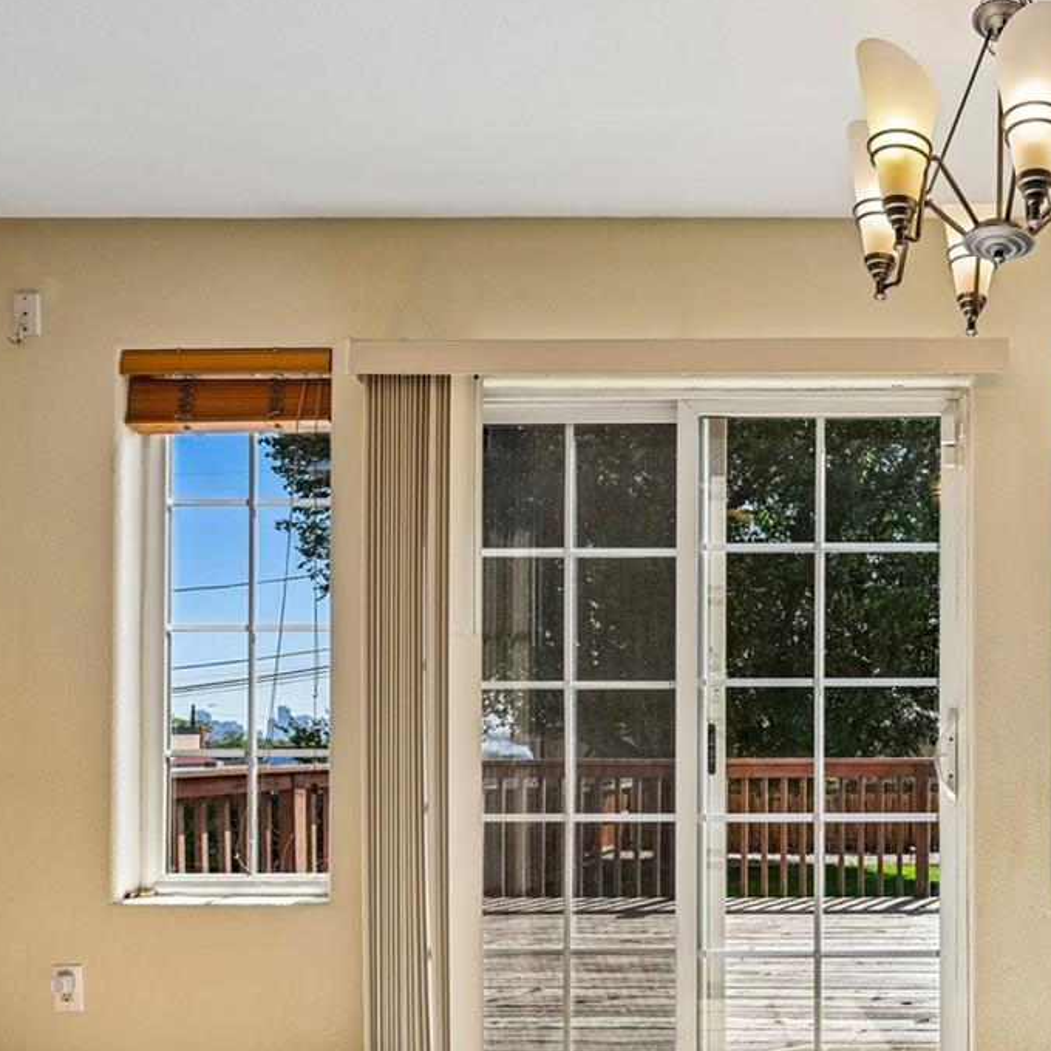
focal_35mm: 28
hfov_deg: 49.4
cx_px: 991
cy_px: 716
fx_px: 962
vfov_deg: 55.9
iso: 64
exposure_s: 1/40
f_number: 10
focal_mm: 14
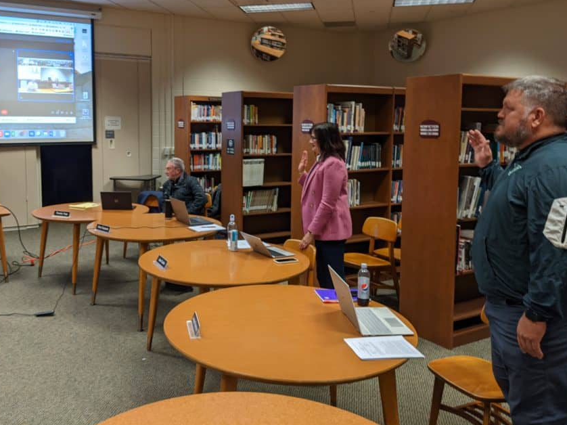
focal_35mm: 33
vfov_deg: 42.7
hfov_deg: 55.1
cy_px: 169
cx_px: 240
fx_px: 540
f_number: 1.73
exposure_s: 1/30
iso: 49
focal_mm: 4.38
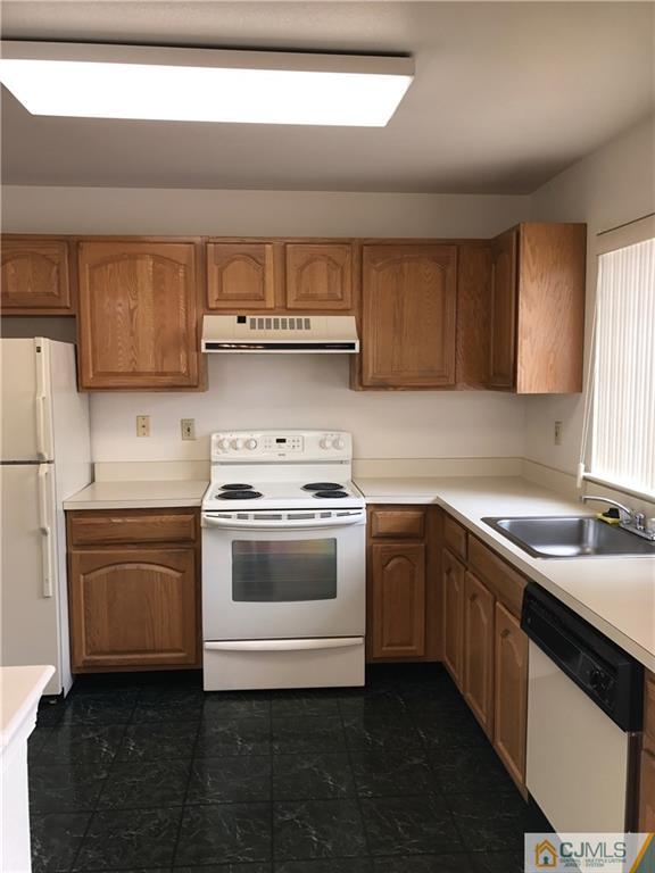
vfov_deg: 63.4
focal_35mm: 28
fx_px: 706
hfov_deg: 49.7
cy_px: 436
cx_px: 328
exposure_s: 1/40
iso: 20
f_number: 1.8
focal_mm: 3.99
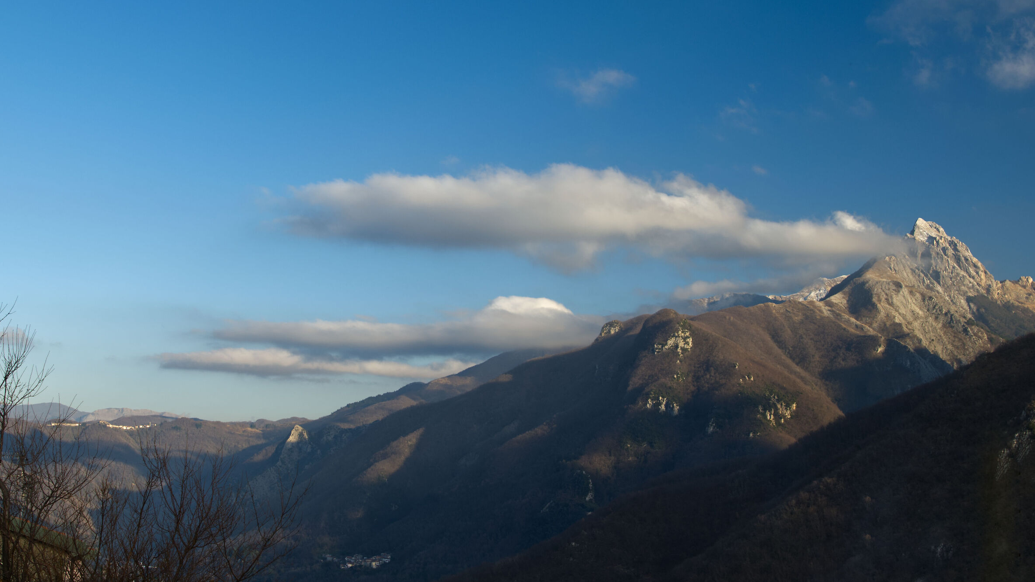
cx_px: 522
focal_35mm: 50
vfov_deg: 23.9
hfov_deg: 41.3
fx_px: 1372
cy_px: 259
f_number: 8
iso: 100
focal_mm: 34
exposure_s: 1/50
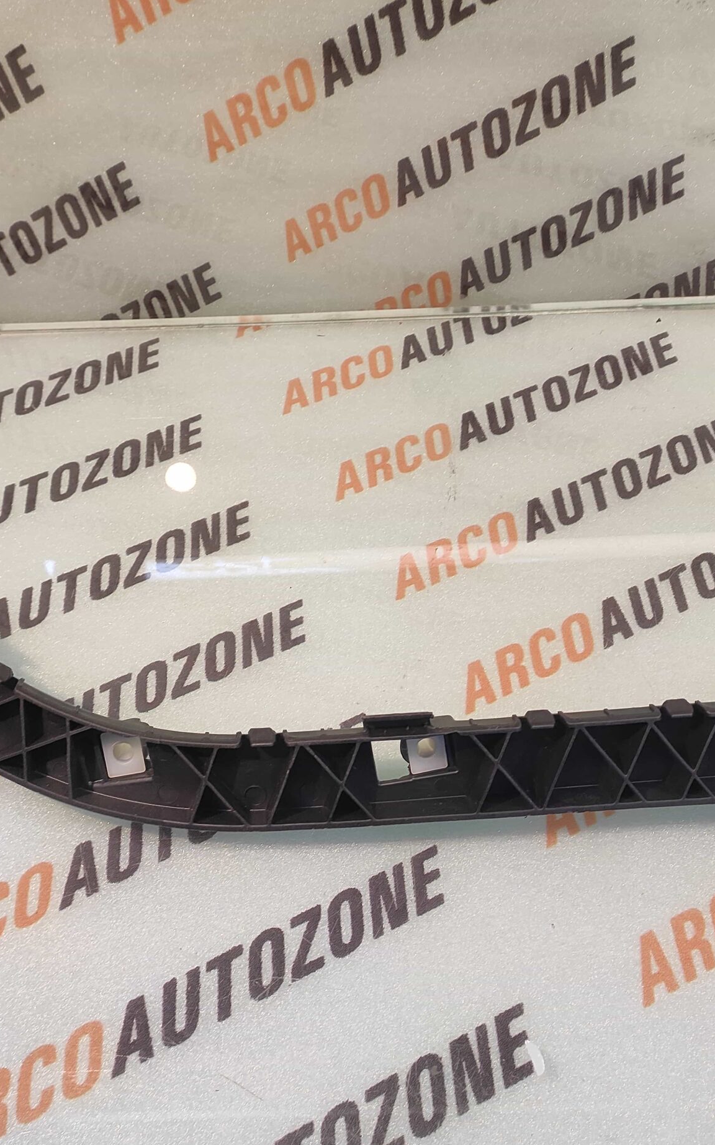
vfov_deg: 72.6
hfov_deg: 48.9
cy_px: 575
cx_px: 433
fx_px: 780
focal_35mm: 25
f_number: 1.79
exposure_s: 1/33
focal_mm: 4.74
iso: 175
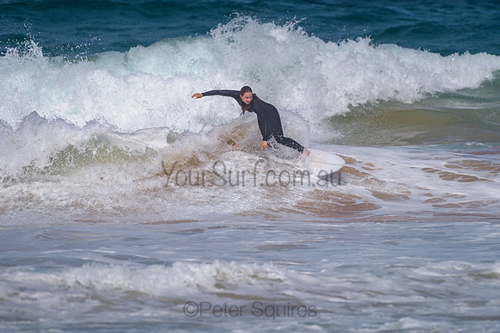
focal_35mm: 613
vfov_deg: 2.2
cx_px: 297
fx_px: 8520
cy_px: 129
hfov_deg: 3.4
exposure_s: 1/2000
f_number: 5.6
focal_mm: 500
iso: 72
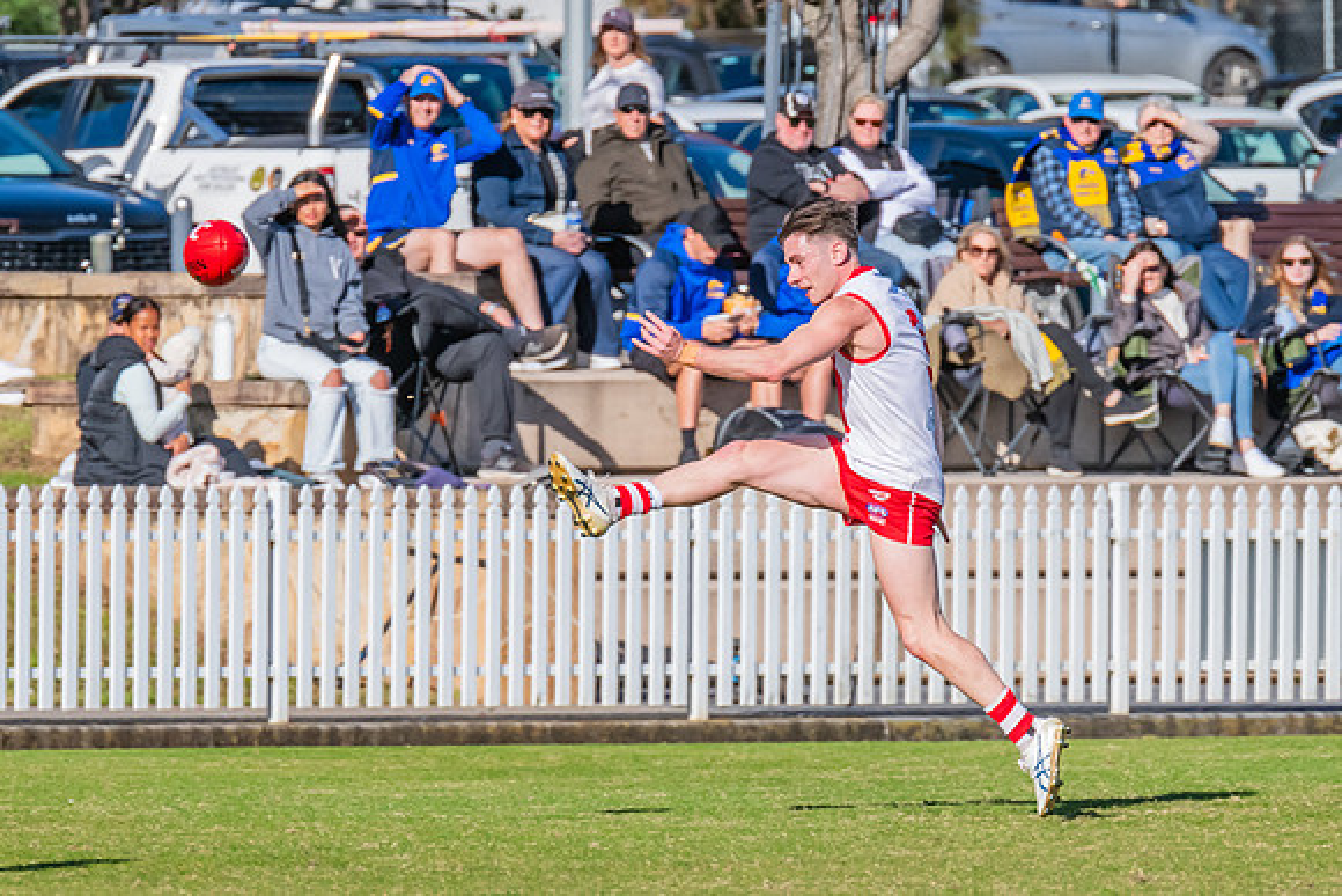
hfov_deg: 3.0
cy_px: 560
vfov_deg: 2.0
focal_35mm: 697
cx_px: 725
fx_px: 25977
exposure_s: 1/1250
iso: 800
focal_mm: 420
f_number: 13
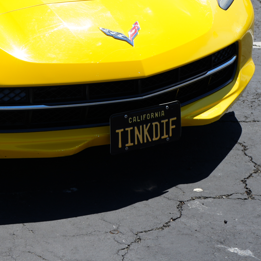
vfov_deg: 15.6
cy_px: -10
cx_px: -49
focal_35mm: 109
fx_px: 930
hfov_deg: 15.4
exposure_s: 1/640
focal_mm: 40
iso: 100
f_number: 5
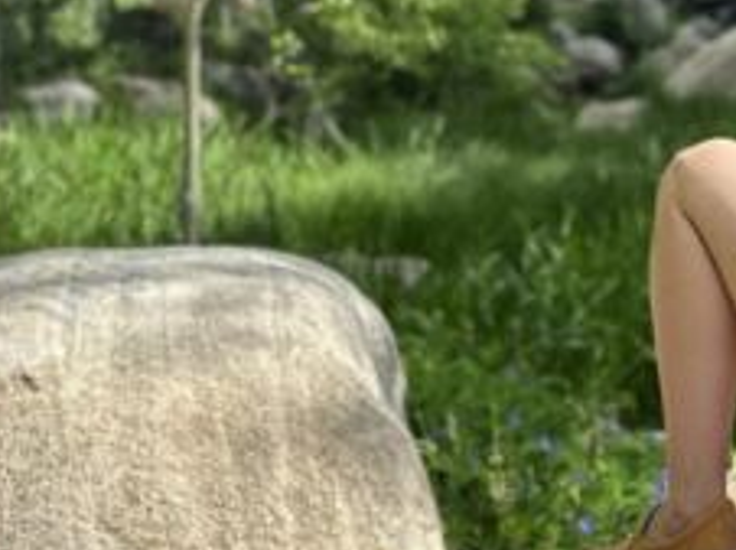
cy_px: 169
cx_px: 1000
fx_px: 1444
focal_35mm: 68
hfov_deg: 24.3
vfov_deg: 21.5
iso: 80
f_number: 1.78
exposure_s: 1/2469
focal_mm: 6.86
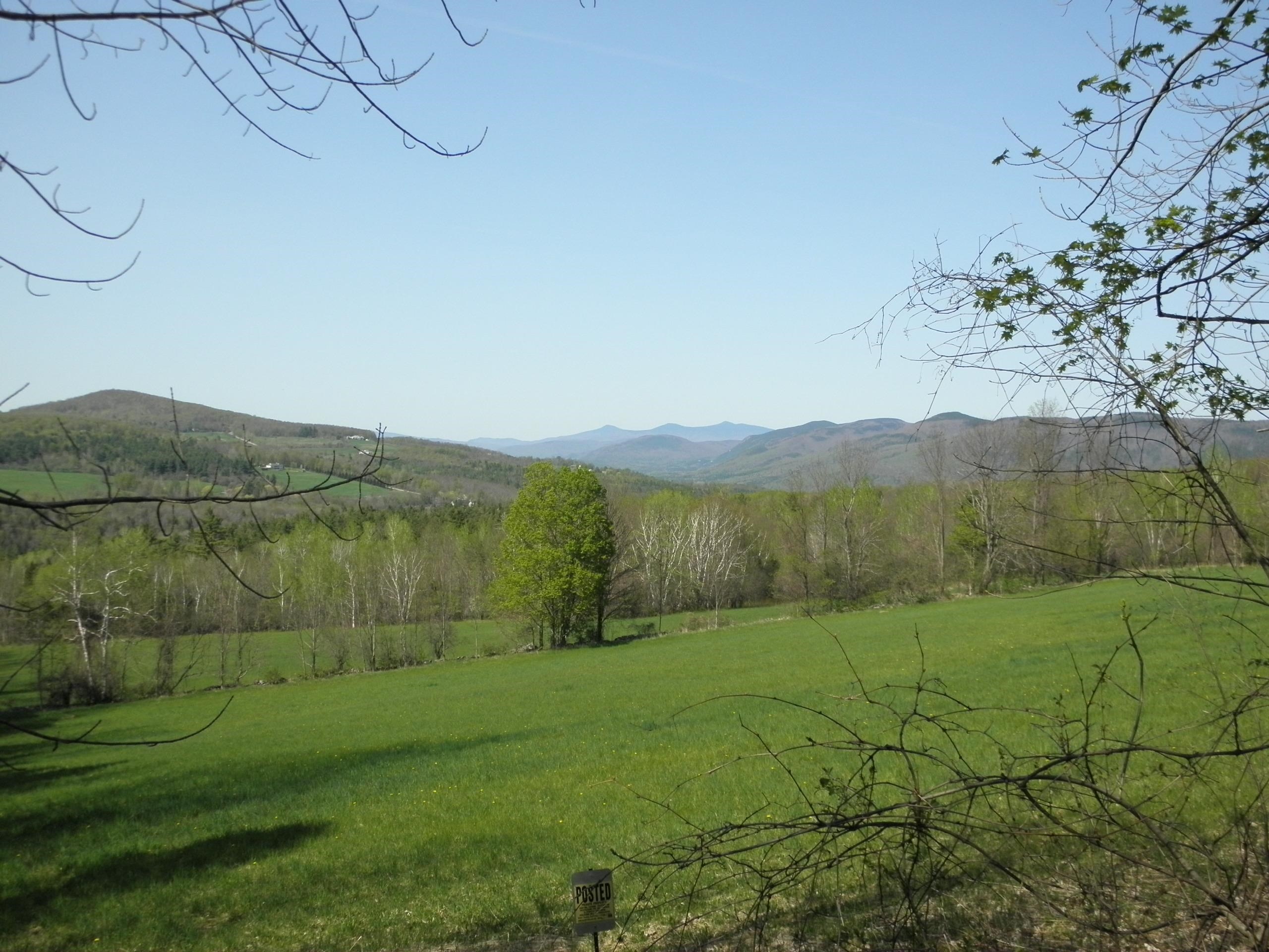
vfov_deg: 37.7
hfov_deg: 49.0
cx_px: 634
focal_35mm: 38
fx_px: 1393
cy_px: 476
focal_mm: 6.8
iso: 125
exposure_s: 1/250
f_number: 7.4
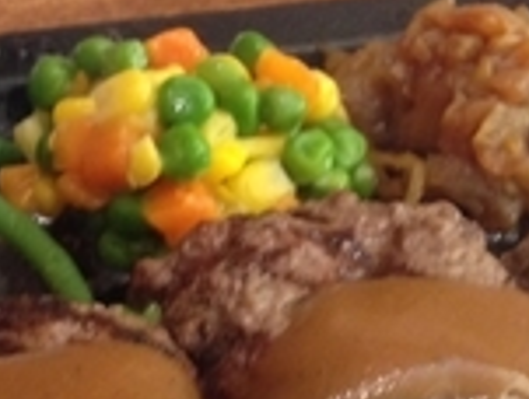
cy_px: 558
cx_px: 42
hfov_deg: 17.7
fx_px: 1670
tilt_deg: -47.6
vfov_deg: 13.0
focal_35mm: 109
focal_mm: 4.12
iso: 160
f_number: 2.4
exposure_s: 1/20
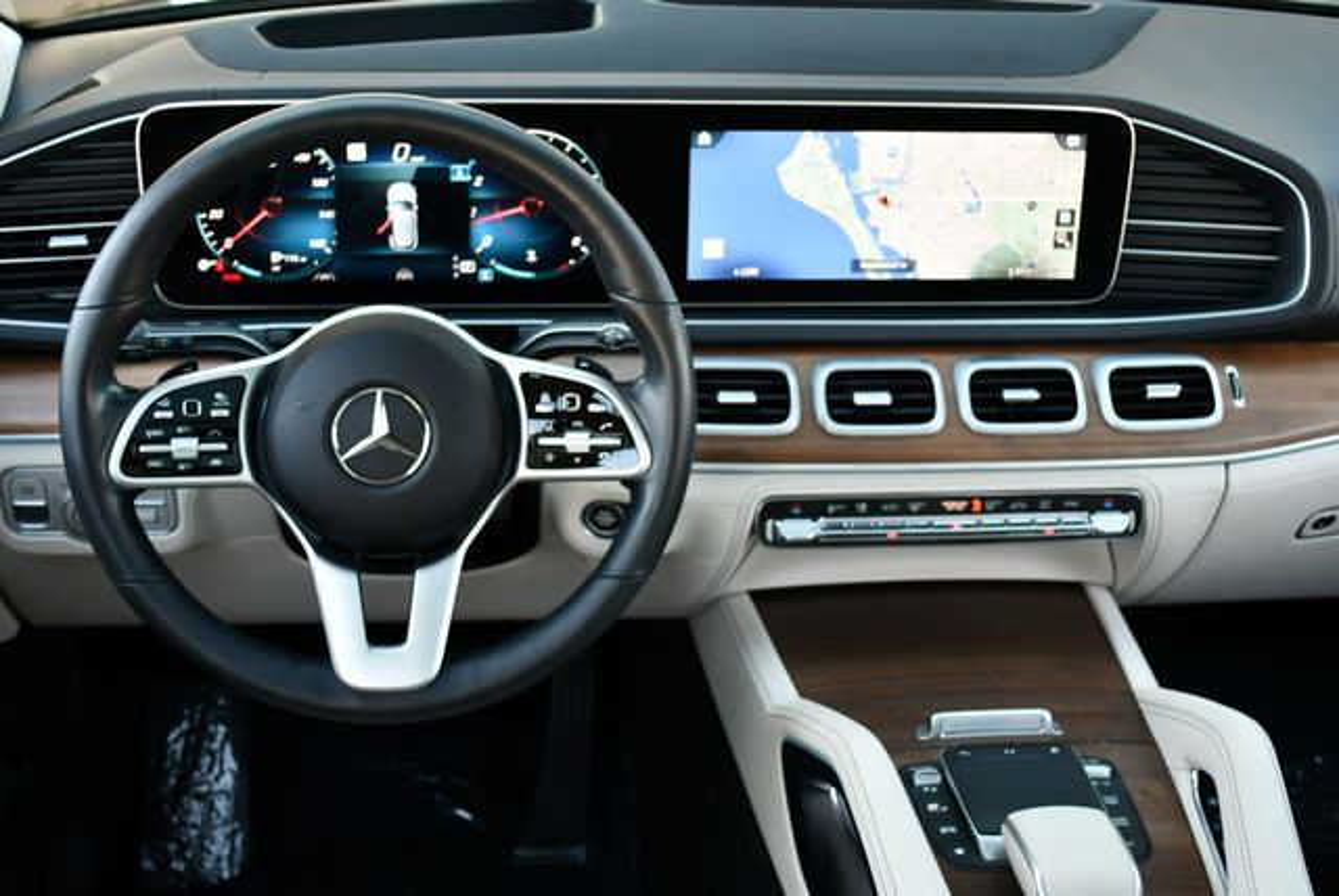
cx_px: 670
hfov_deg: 41.1
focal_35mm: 48
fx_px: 1787
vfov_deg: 28.1
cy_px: 448
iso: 800
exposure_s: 1/200
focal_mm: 24
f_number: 4
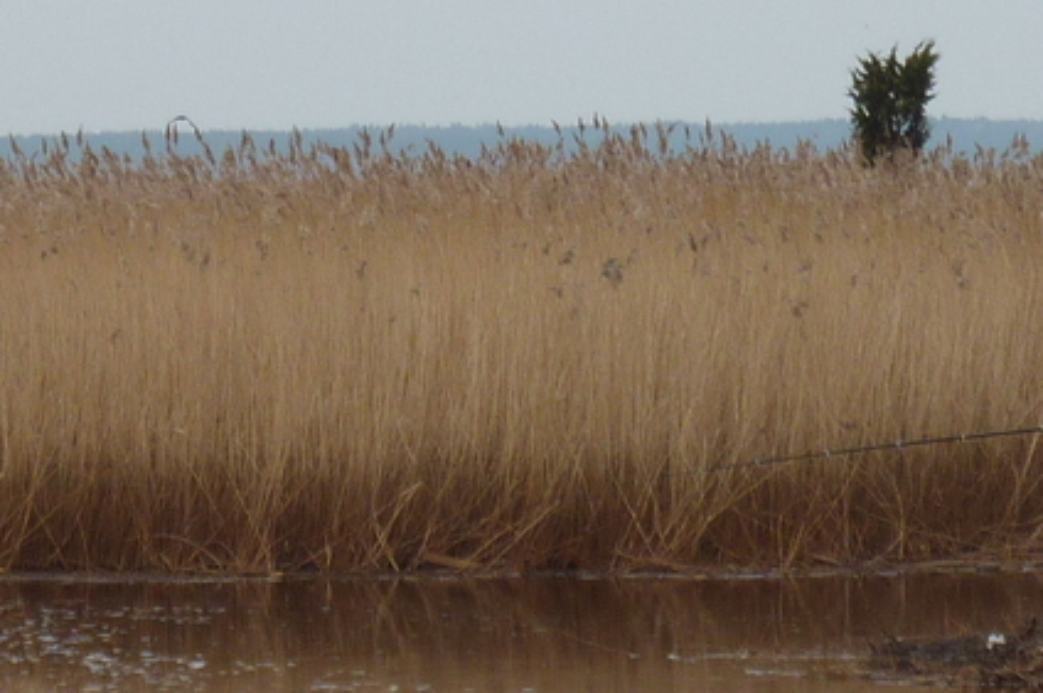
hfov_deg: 5.5
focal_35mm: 377
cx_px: 278
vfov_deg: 3.6
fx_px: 10914
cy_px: 116
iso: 80
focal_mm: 15.8
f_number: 4.3
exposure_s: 1/400
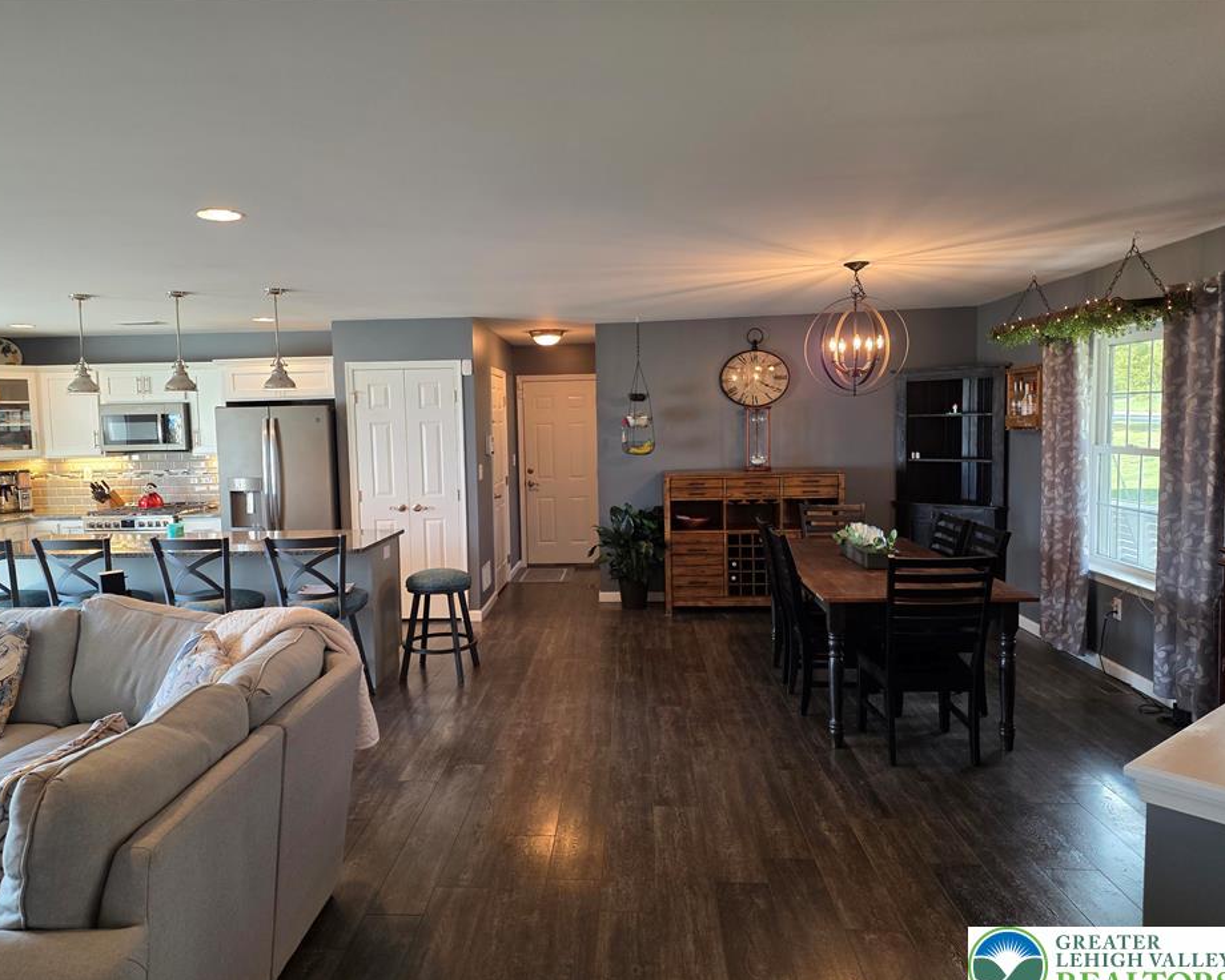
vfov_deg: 56.8
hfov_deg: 68.0
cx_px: 558
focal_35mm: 25
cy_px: 505
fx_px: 906
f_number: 1.7
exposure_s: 1/120
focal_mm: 6.25
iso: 250
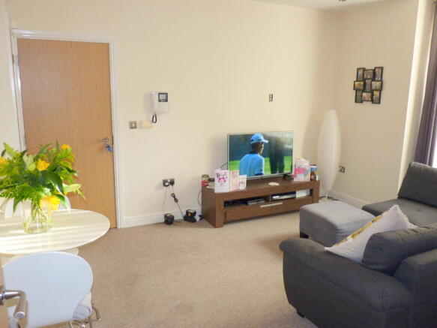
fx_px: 366
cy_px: 164
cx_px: 218
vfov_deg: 48.2
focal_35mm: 29
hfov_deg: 61.7
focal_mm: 5.1
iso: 250
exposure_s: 1/30
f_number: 2.8
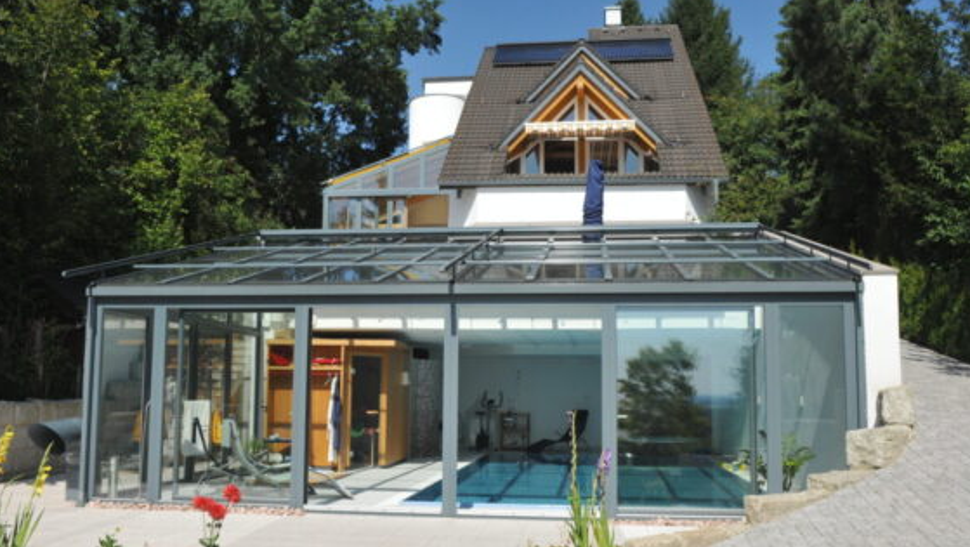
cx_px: 484
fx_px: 823
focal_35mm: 32
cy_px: 294
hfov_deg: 61.0
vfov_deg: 36.7
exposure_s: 1/800
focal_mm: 20
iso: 640
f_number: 14
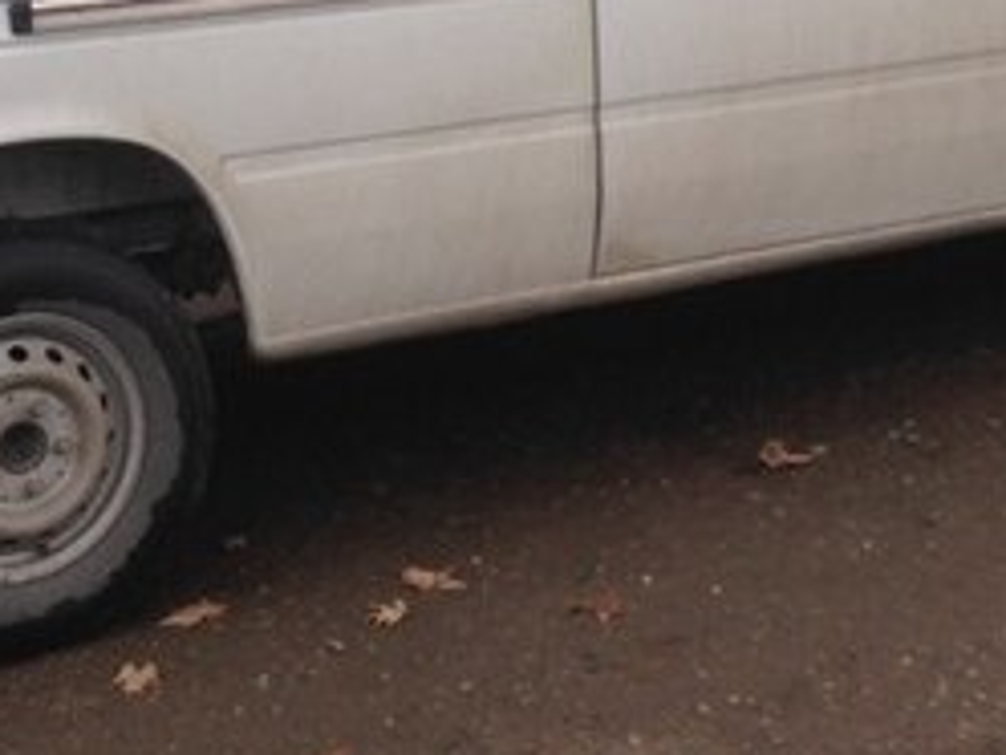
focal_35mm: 88
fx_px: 2557
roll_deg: +5.0
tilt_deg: -3.9
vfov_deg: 16.0
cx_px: 410
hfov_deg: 22.2
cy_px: -205
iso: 50
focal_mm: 4.12
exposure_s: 1/352
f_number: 2.4
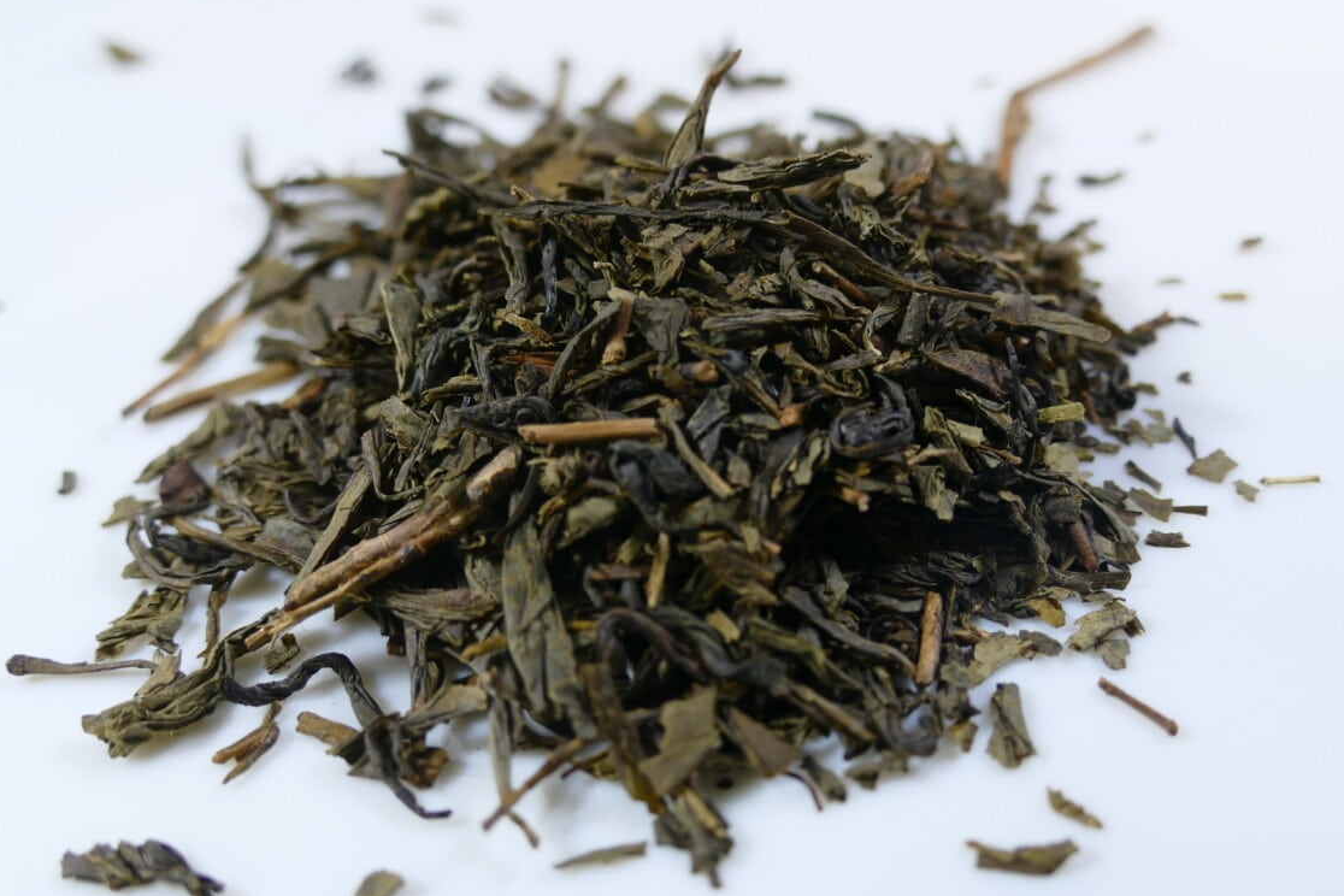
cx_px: 698
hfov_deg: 45.4
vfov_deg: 31.2
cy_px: 476
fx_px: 1605
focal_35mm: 43
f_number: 3.1
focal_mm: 14.5
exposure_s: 1/80
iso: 250
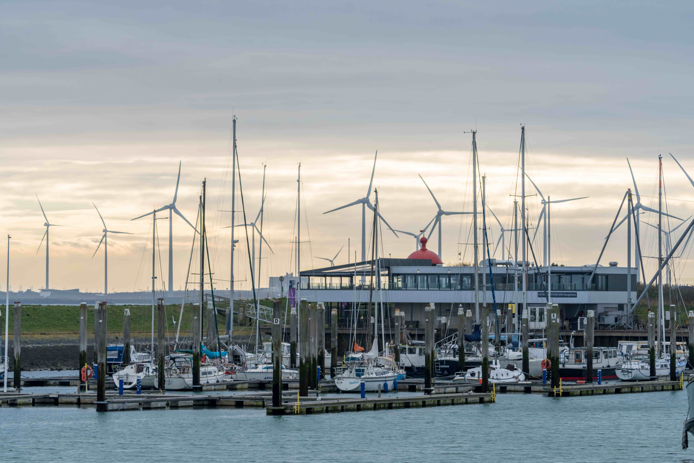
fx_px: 3855
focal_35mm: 200
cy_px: 232
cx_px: 347
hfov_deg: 10.3
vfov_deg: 6.9
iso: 640
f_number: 7.1
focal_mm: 200
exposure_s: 1/500
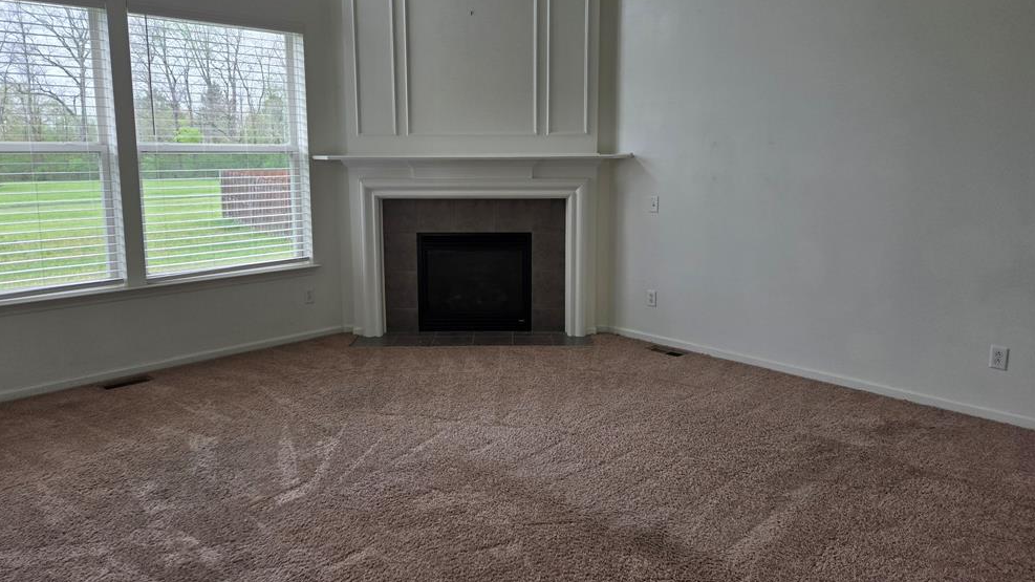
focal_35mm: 26
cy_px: 242
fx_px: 713
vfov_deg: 44.2
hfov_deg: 71.9
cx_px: 500
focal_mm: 5.4
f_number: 1.8
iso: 80
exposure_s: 1/180
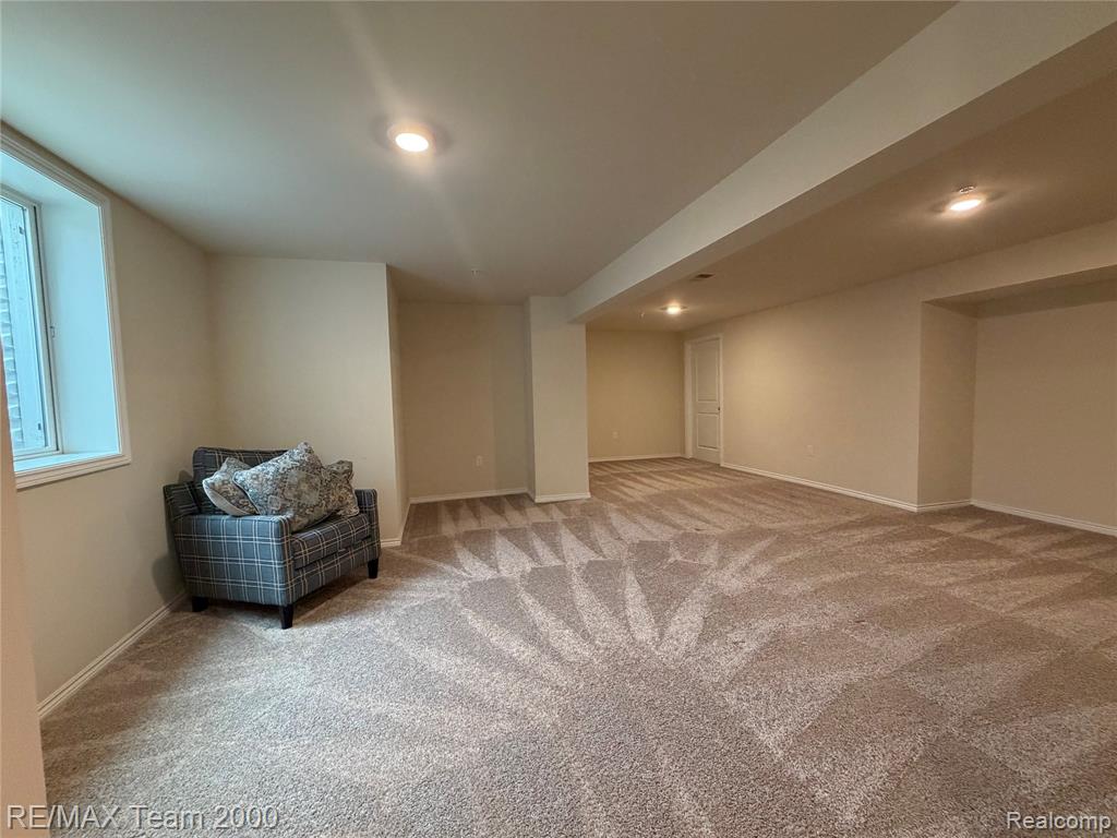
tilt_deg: -2.1
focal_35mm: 14
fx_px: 452
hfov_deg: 102.1
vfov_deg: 85.7
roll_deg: +1.5
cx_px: 558
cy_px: 419
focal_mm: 2.22
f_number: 2.2
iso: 320
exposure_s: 1/60
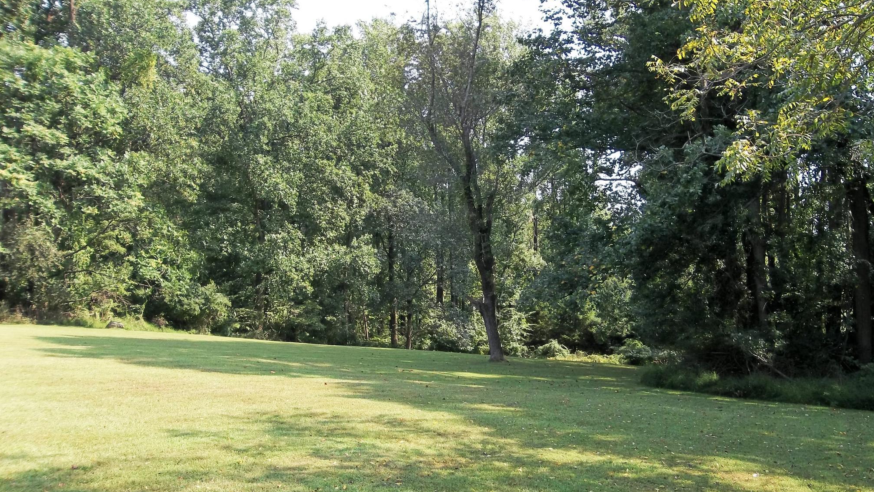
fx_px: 695
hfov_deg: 64.3
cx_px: 445
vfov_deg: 38.9
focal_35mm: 30
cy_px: 283
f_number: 3.5
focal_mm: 4.9
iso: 80
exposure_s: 1/250
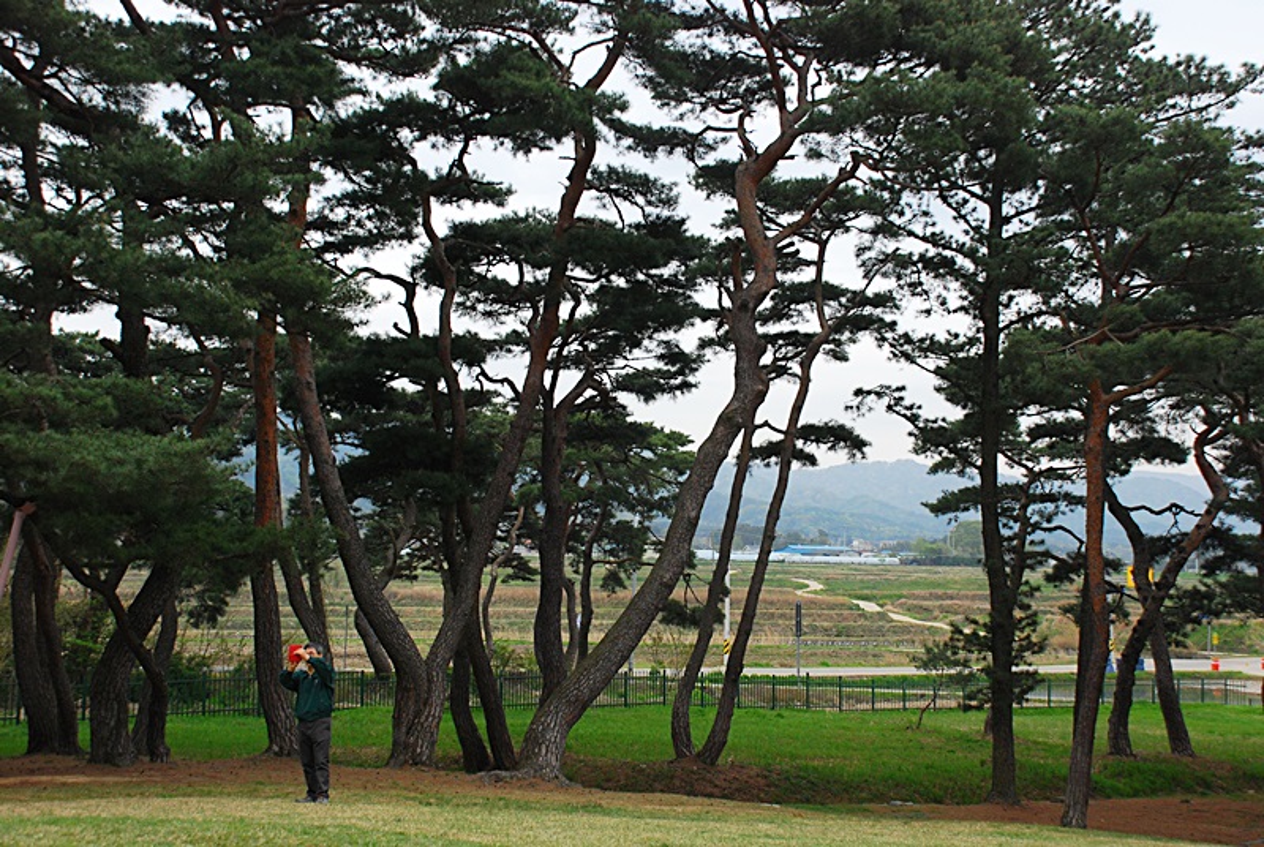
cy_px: 424
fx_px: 1688
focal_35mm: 48
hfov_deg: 41.1
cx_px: 632
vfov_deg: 28.2
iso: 400
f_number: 6.3
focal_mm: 32
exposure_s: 1/125
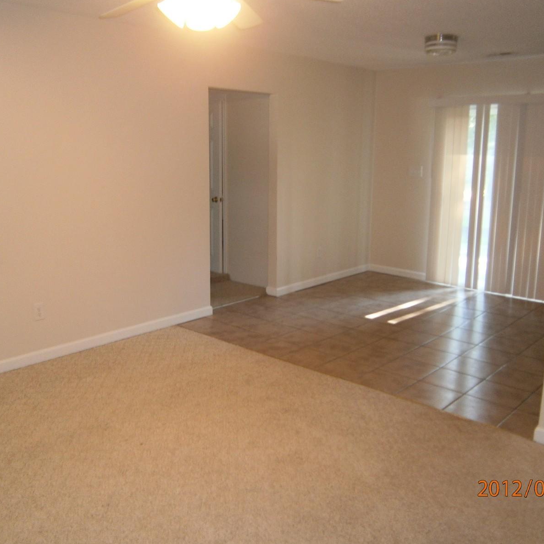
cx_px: 267
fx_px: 551
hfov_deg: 52.5
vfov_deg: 52.5
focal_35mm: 31
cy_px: 271
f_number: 2.8
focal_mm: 4.7
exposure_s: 1/30
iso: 125
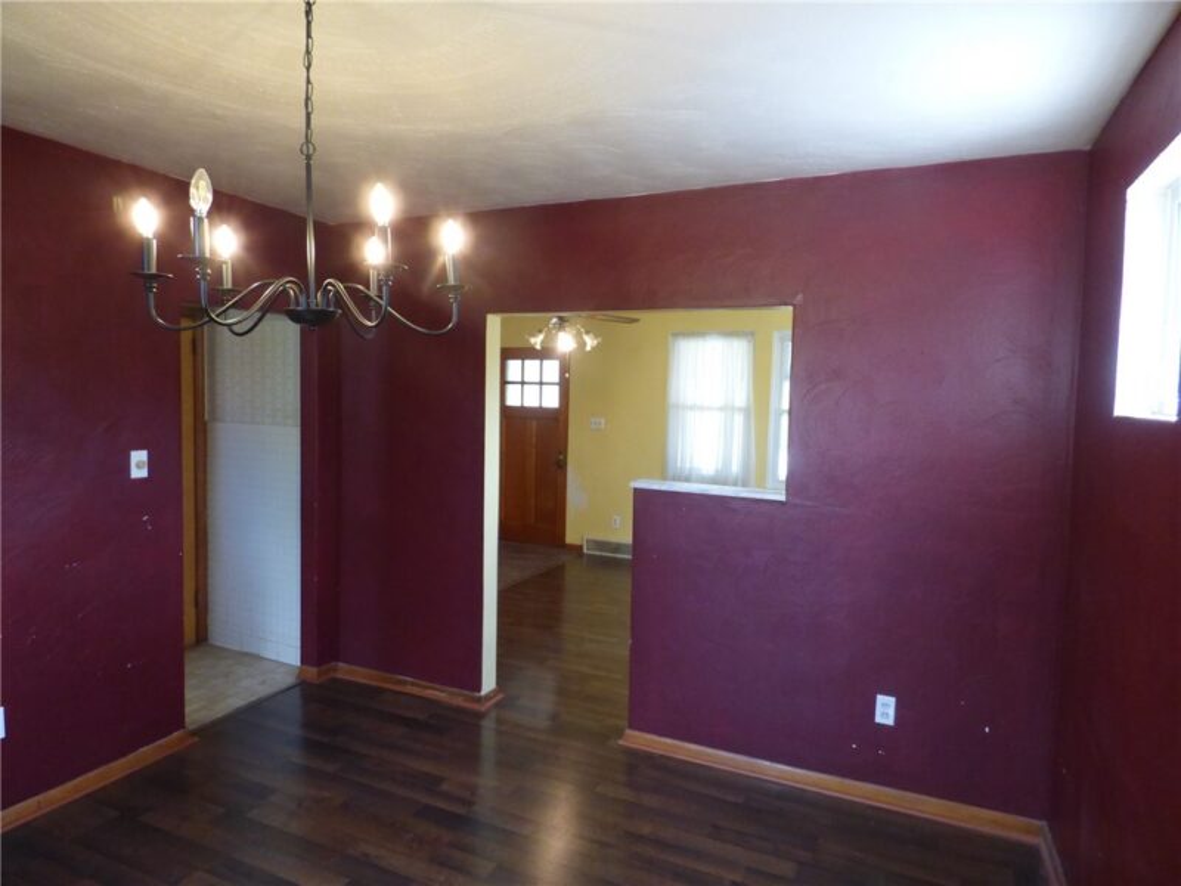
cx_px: 590
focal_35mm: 20
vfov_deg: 66.0
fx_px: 682
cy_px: 443
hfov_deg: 81.7
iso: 400
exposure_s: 1/60
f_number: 2.8
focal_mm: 3.58
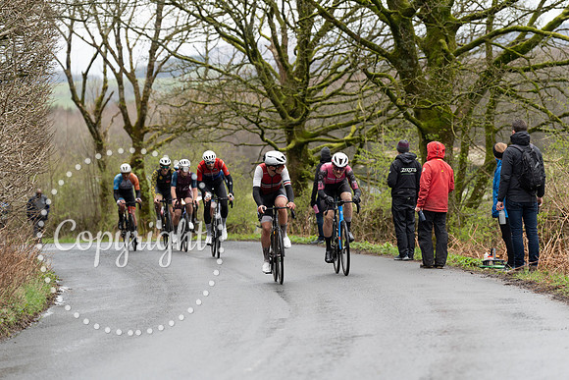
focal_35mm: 161
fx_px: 2553
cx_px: 298
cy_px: 181
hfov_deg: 12.7
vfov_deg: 8.5
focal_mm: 154
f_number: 3.5
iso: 800
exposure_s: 1/1000
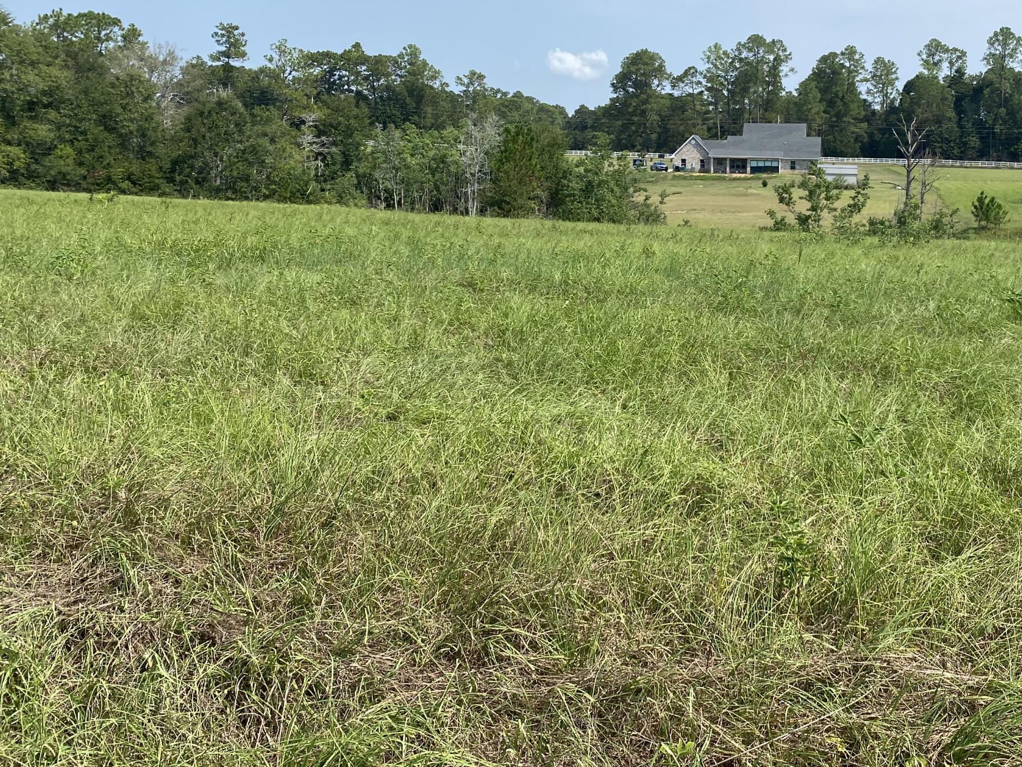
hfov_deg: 44.8
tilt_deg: -4.8
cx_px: 714
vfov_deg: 34.9
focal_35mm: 41
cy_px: 277
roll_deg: -2.0
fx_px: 1211
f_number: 1.8
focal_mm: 4.25
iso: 32
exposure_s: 1/2755
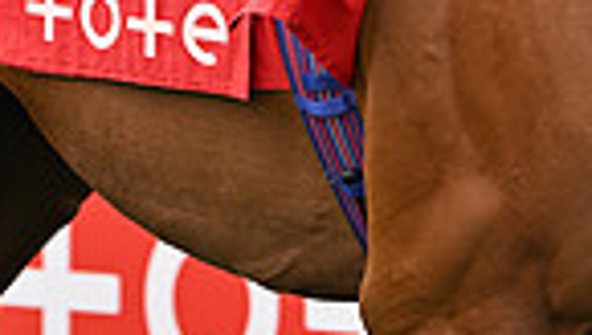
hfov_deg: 4.4
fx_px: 7623
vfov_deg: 2.5
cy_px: -390
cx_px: 506
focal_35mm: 485
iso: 800
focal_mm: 116
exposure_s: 1/1600
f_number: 4.5
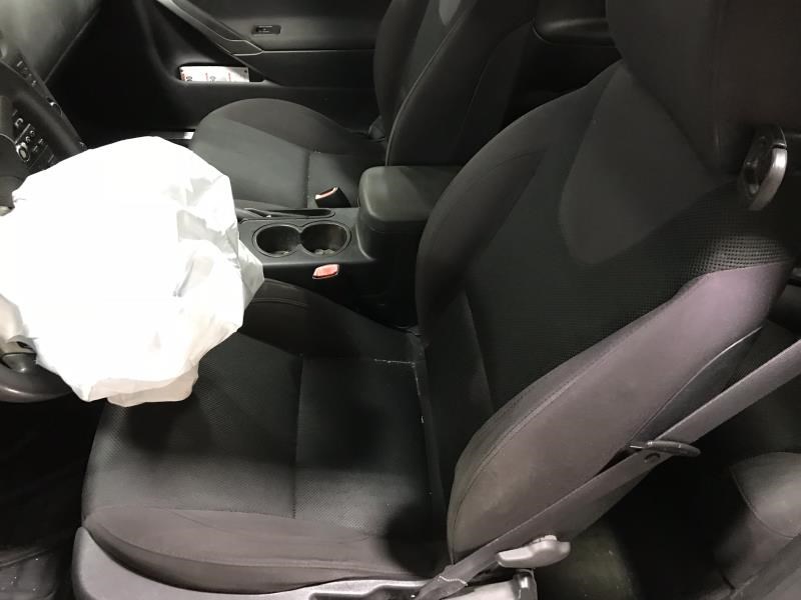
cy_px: 300
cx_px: 400
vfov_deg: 49.7
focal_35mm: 28
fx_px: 648
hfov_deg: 63.4
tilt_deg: -42.5
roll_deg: -7.5
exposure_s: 1/11
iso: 100
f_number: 1.8
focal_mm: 3.99
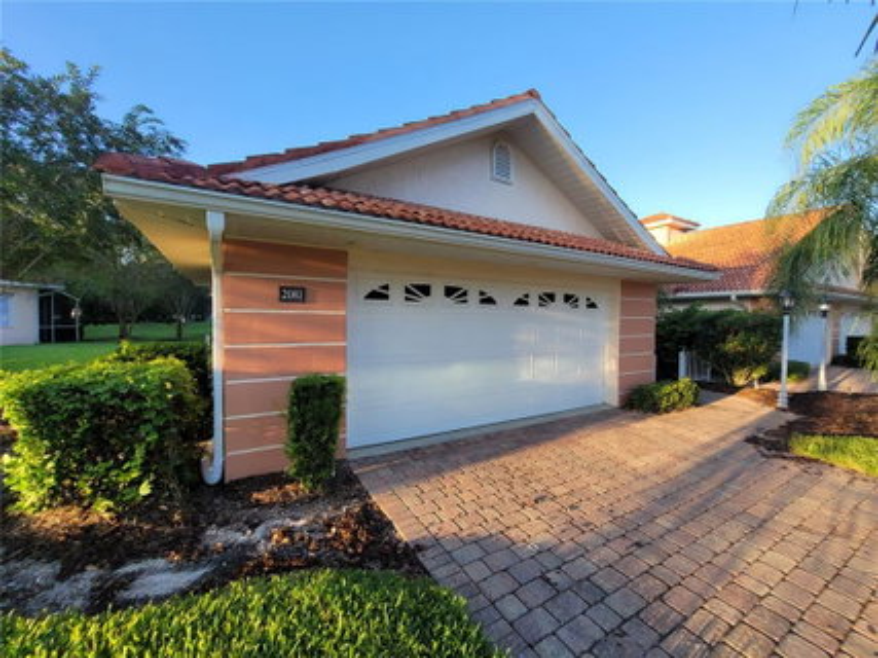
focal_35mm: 13
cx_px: 439
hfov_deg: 106.2
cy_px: 329
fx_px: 330
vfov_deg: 89.9
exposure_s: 1/291
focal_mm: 2.2
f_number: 2.2
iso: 64
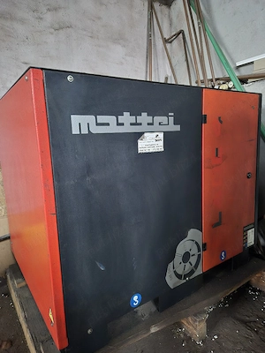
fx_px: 235
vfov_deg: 73.9
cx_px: 132
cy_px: 176
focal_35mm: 23
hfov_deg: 58.9
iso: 2500
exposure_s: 1/33.3
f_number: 1.8
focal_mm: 5.4
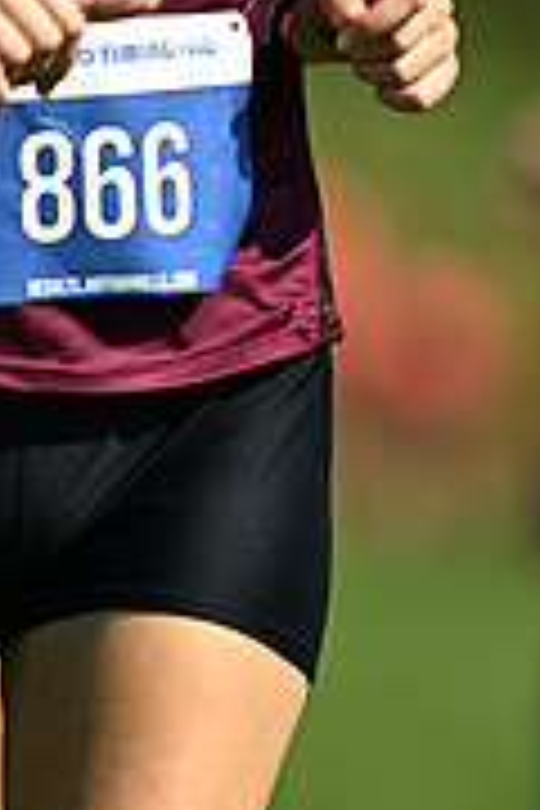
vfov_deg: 2.1
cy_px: 166
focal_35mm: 969
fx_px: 21801
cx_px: -115
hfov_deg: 1.4
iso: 140
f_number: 2.8
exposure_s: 1/2500
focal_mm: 300
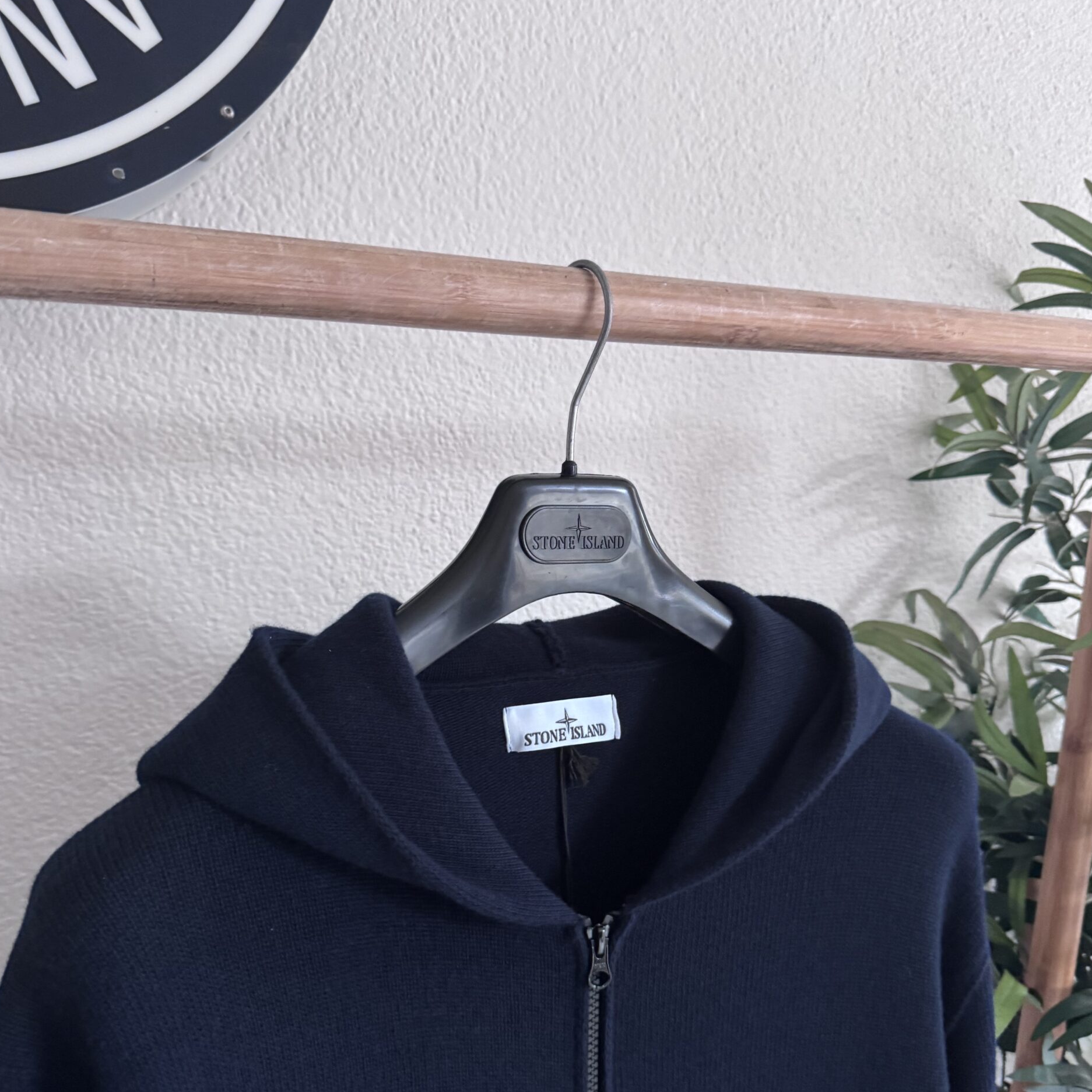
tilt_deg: -4.6
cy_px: 608
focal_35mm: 29
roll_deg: -1.0
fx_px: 1035
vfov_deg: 55.5
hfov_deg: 55.6
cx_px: 536
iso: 500
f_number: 1.78
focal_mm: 6.76
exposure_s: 1/50
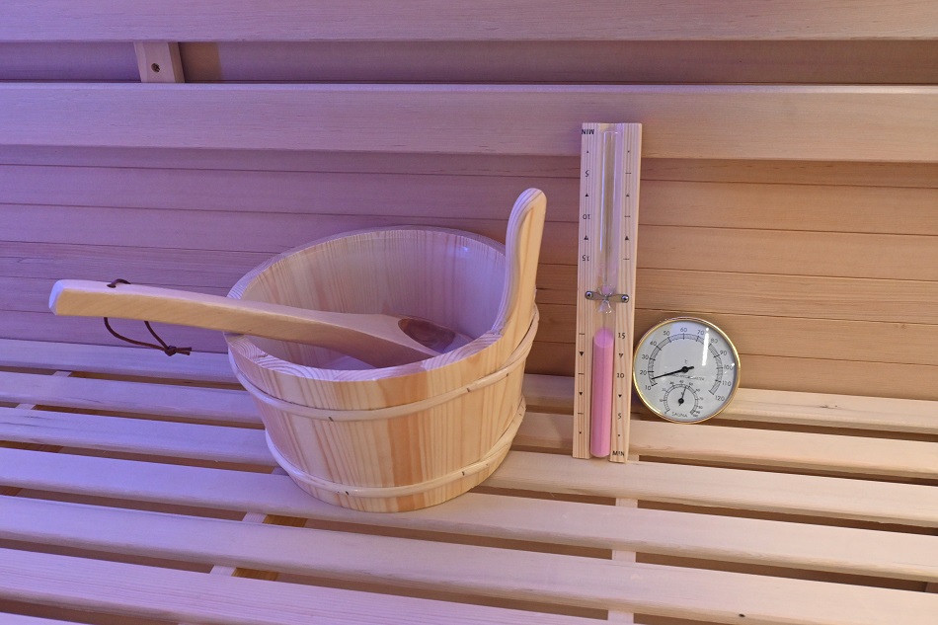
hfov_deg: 57.2
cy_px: 312
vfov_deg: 40.0
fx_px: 860
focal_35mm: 33
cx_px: 469
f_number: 6.3
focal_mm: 22
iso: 1600
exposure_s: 1/20
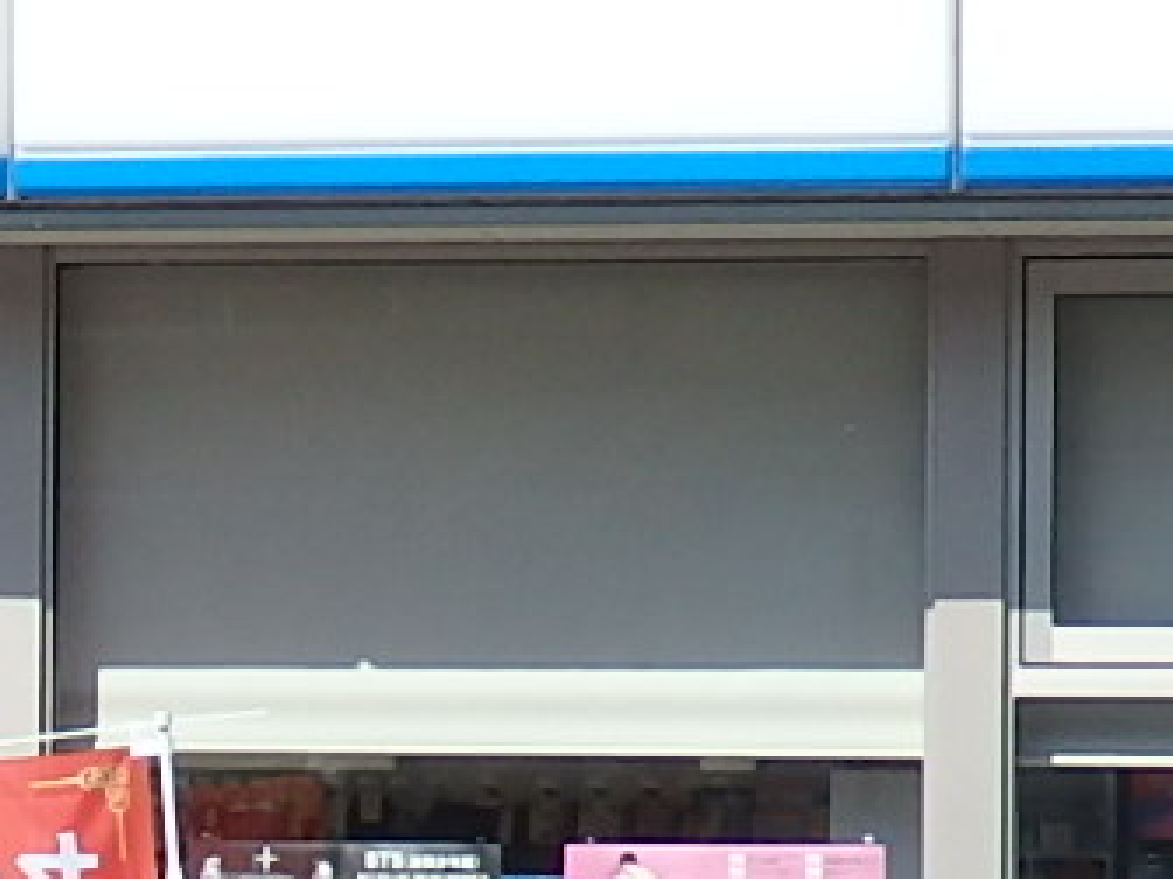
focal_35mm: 281
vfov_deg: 5.3
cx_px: -784
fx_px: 9519
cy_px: 812
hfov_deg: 6.9
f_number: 11.2
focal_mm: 8.9
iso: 125
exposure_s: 1/160
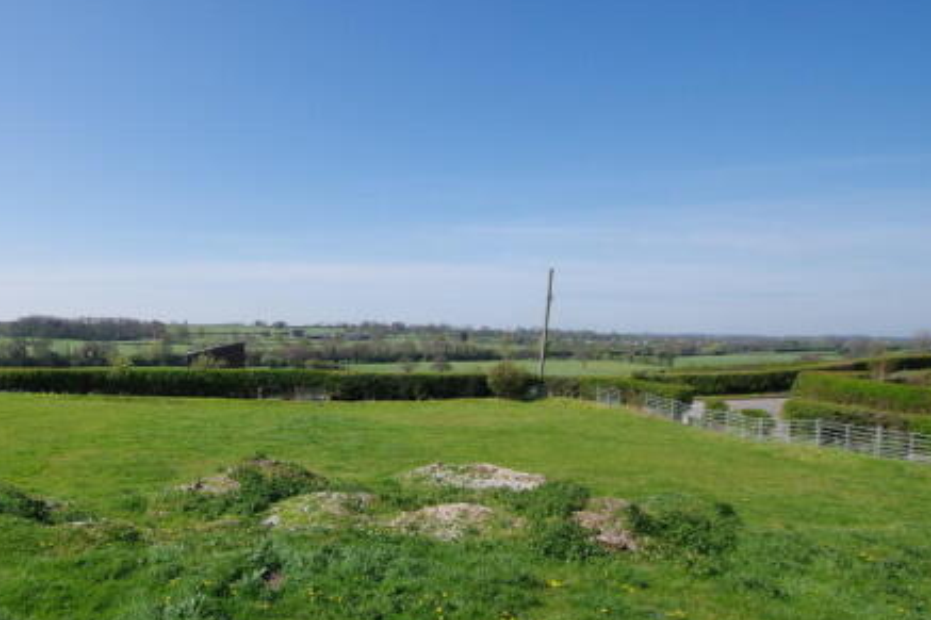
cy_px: 397
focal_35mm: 25
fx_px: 640
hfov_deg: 69.4
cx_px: 289
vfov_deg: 51.0
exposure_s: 1/500
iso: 200
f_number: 8
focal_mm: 11
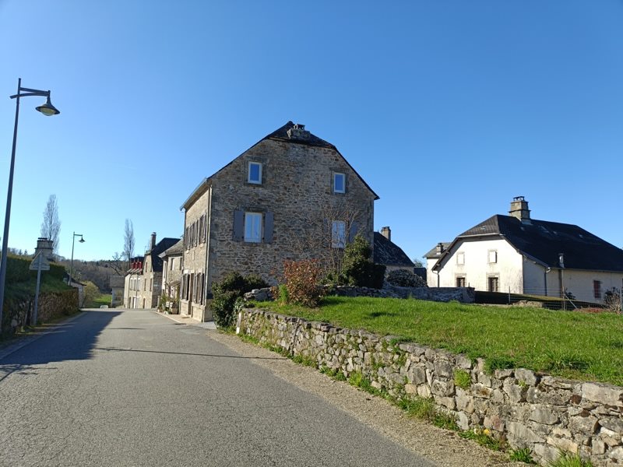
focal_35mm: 25
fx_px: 450
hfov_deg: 69.4
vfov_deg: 54.9
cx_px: 312
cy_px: 234
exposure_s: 1/826
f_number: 1.7
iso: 160
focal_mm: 4.7
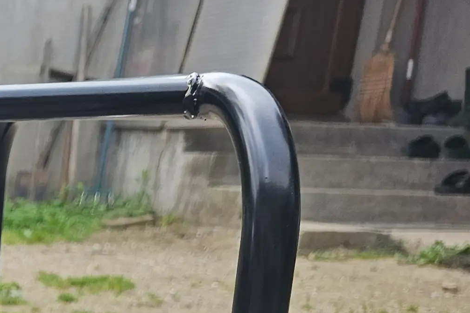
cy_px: 532
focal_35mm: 95
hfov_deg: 16.9
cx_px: -427
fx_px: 1240
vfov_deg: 13.2
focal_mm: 6.3
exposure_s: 1/190
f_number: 1.7
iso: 50
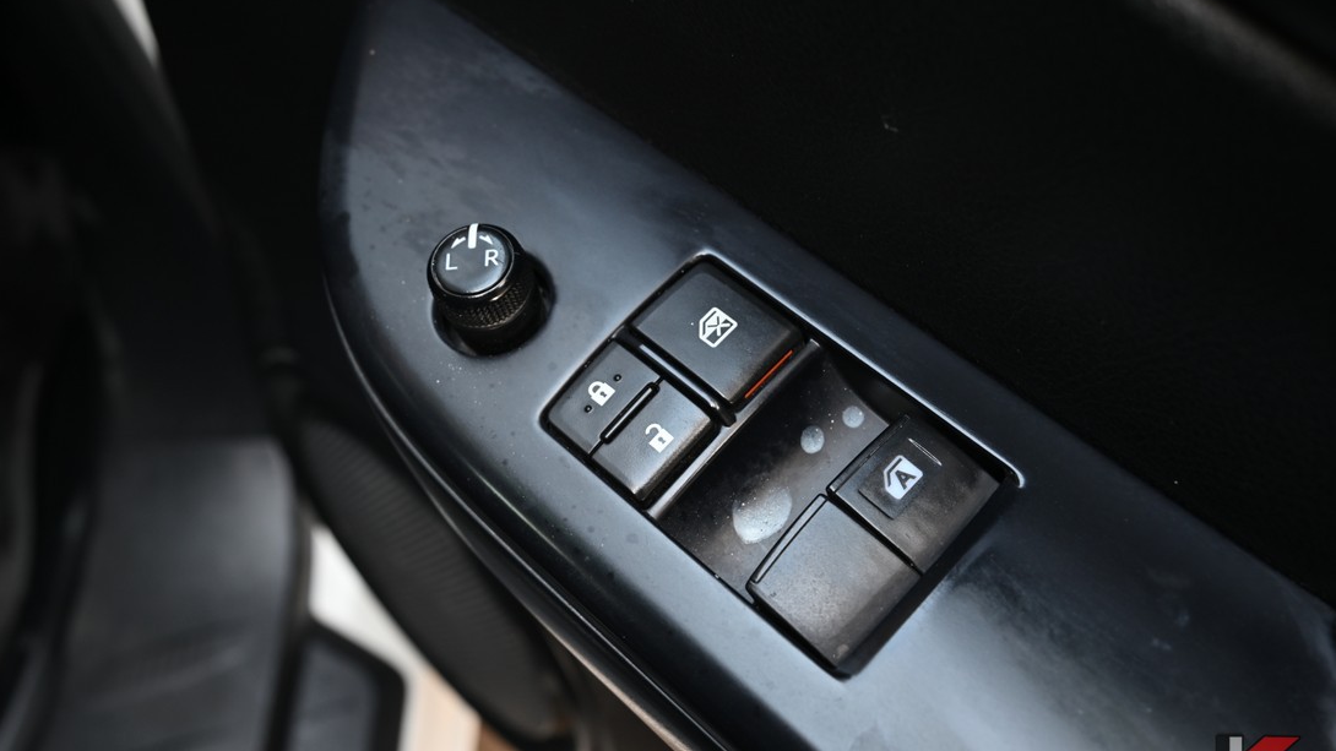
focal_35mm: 37
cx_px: 670
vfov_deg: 32.0
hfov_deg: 54.0
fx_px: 1311
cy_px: 417
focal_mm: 35
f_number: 6.7
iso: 400
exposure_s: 1/30
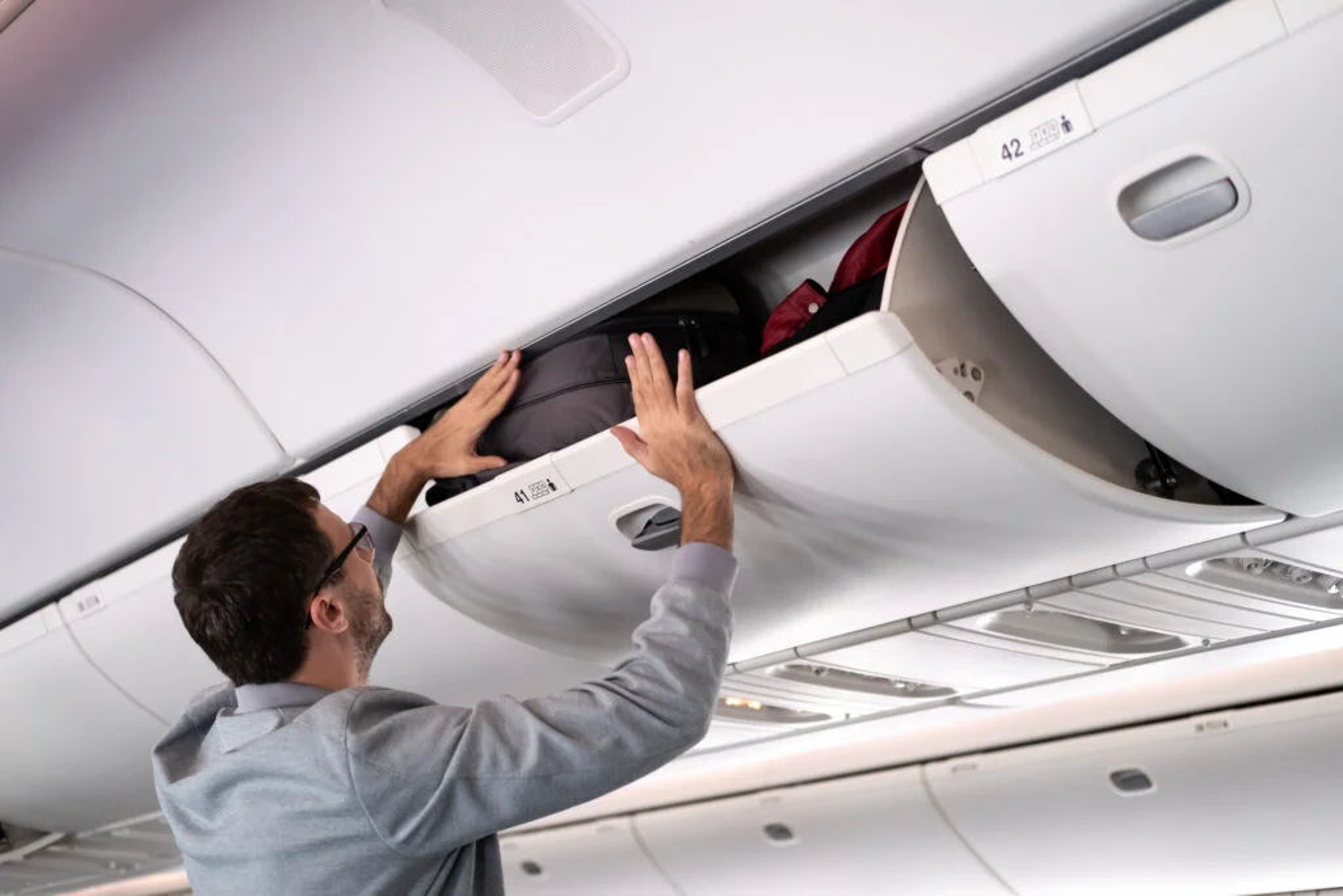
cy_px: 448
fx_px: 1977
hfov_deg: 37.5
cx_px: 672
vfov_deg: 25.5
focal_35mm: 53
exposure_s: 1/125
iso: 1250
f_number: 2
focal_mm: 35
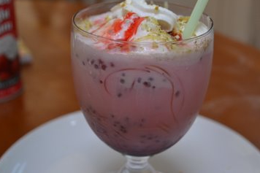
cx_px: 144
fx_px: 424
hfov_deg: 34.1
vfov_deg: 23.0
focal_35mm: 59
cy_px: 65
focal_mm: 29
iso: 800
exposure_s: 1/25
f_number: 4.5
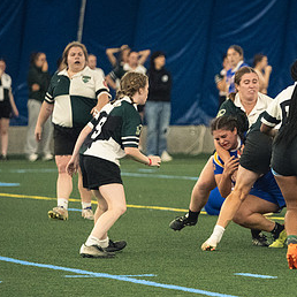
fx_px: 4456
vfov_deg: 3.8
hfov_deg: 3.8
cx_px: 289
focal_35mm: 459
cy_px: 220
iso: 9000
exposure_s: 1/500
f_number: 2.8
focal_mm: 160
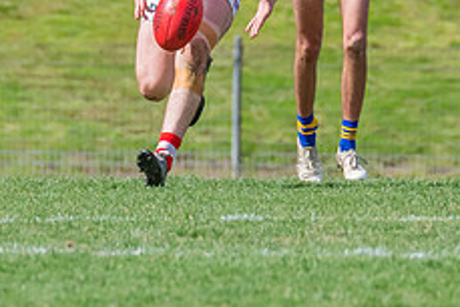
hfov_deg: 1.2
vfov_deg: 0.8
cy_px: -82
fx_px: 22477
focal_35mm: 1758
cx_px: 140
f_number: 8
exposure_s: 1/1600
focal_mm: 420
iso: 800
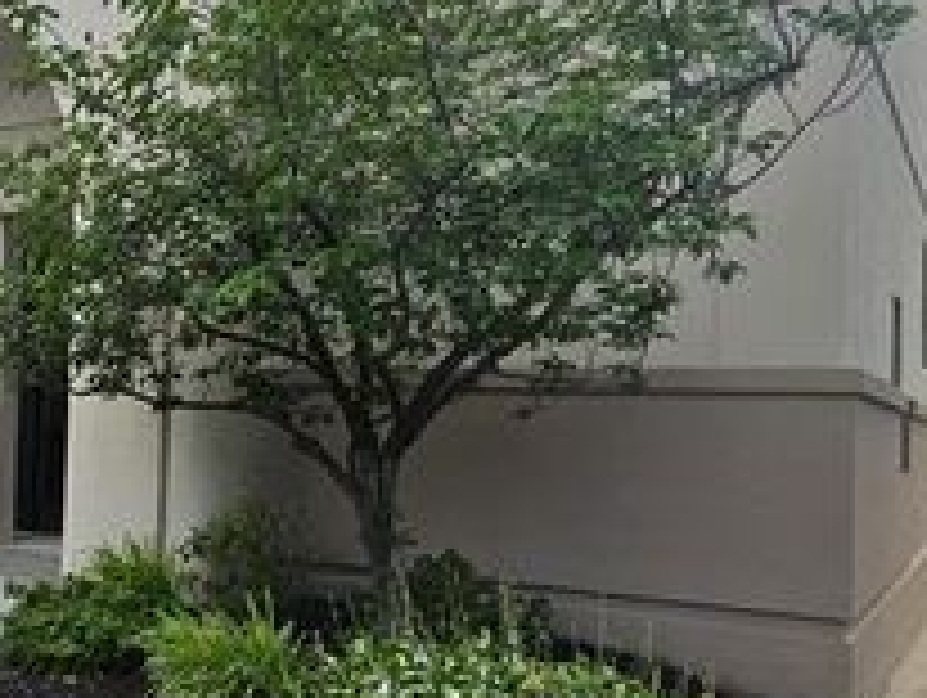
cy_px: 394
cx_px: -32
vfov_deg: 34.4
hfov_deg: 38.8
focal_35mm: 42
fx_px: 1126
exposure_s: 1/717
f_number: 2.2
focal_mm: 2.2
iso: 50
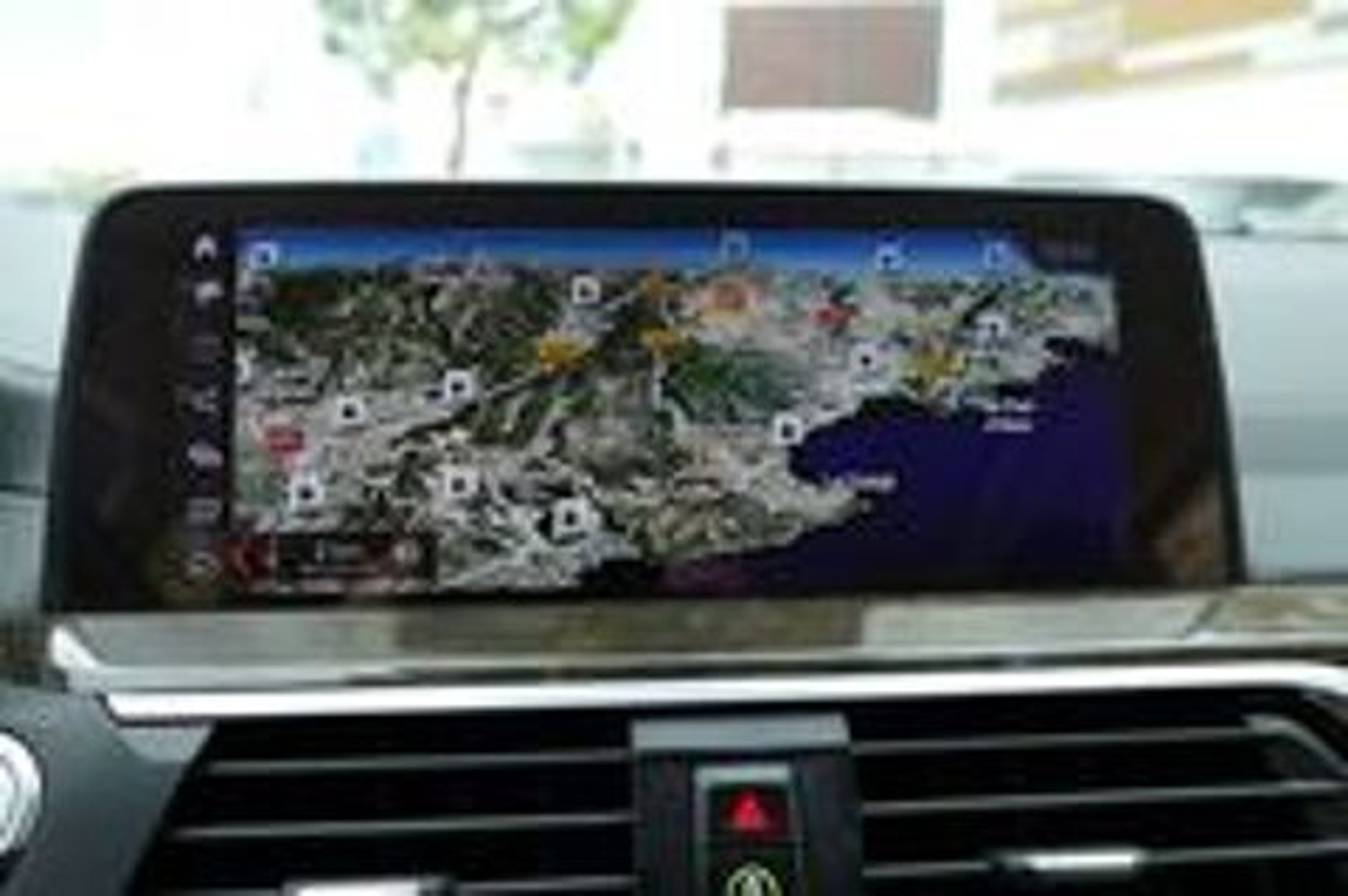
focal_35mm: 34
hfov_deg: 55.8
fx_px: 1272
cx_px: 674
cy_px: 448
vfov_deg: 38.8
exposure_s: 1/160
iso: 125
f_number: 3.1
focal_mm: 12.38
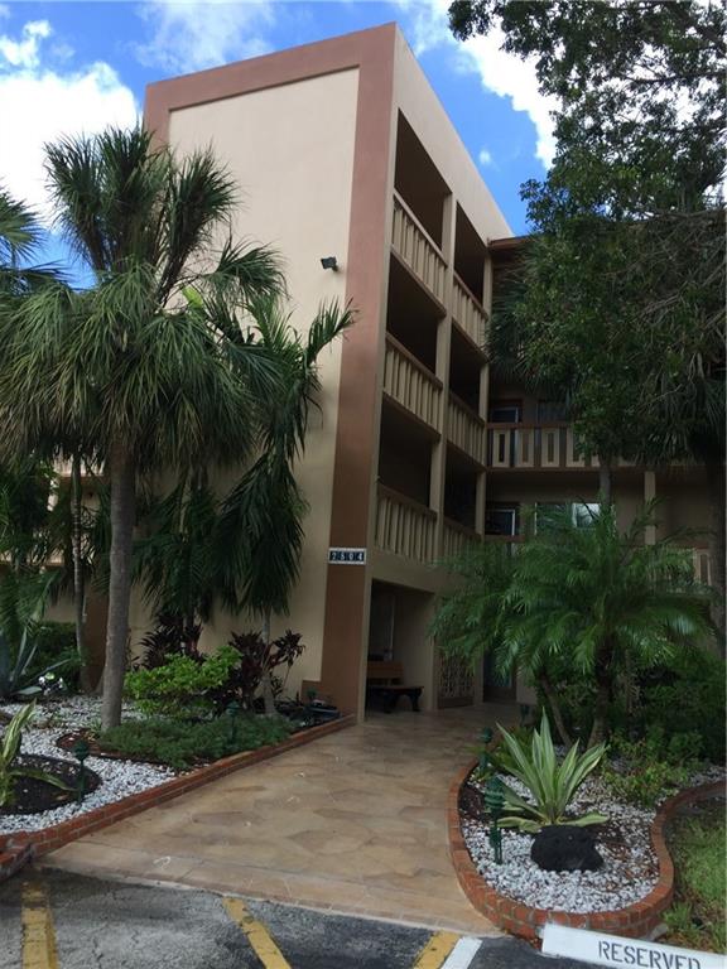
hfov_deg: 48.2
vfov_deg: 61.7
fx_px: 812
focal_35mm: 29
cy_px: 484
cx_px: 364
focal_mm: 4.15
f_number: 2.2
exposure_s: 1/581
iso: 32
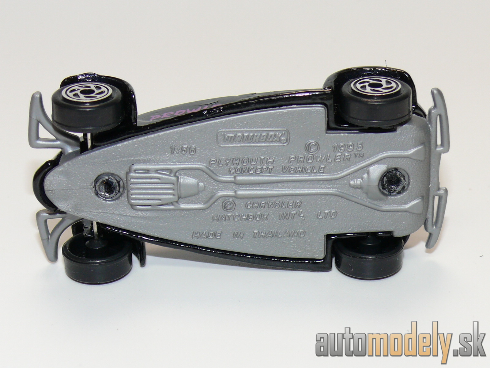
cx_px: 245
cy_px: 184
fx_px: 1458
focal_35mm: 103
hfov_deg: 19.1
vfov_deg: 14.4
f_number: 4
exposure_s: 1/30
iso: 100
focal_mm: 13.6
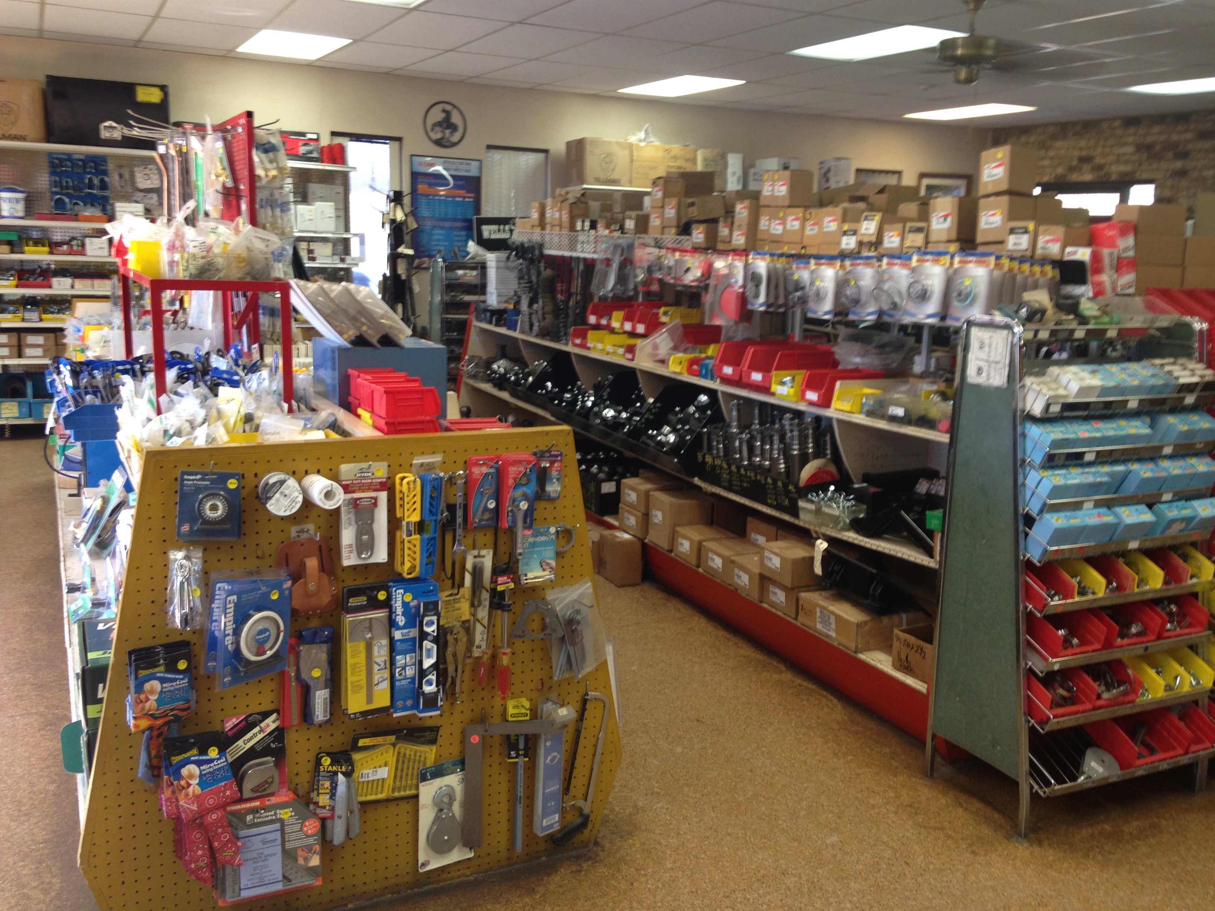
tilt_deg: -10.9
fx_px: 1158
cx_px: 608
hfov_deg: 55.4
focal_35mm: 33
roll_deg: +0.4
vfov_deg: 42.9
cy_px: 456
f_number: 2.4
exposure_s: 1/20
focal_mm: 4.12
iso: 50
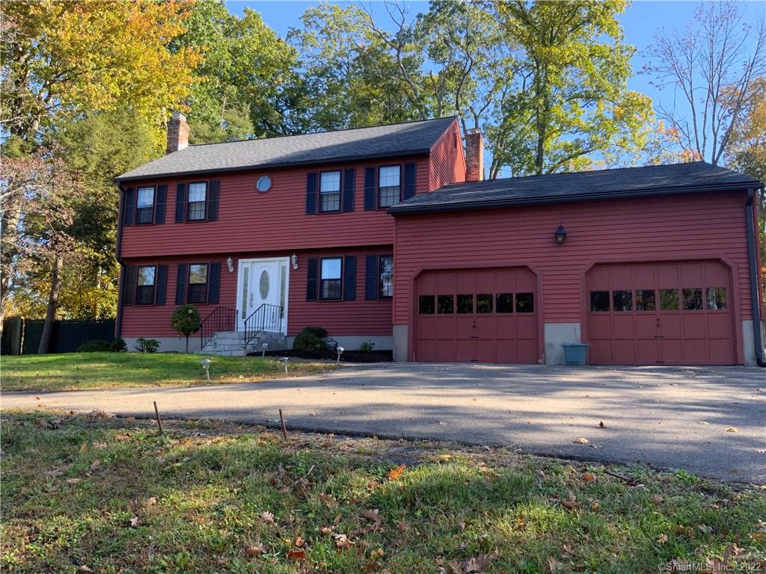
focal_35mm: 29
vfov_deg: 48.2
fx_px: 642
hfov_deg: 61.7
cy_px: 287
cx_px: 383
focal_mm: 3
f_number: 1.8
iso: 16
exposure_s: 1/241
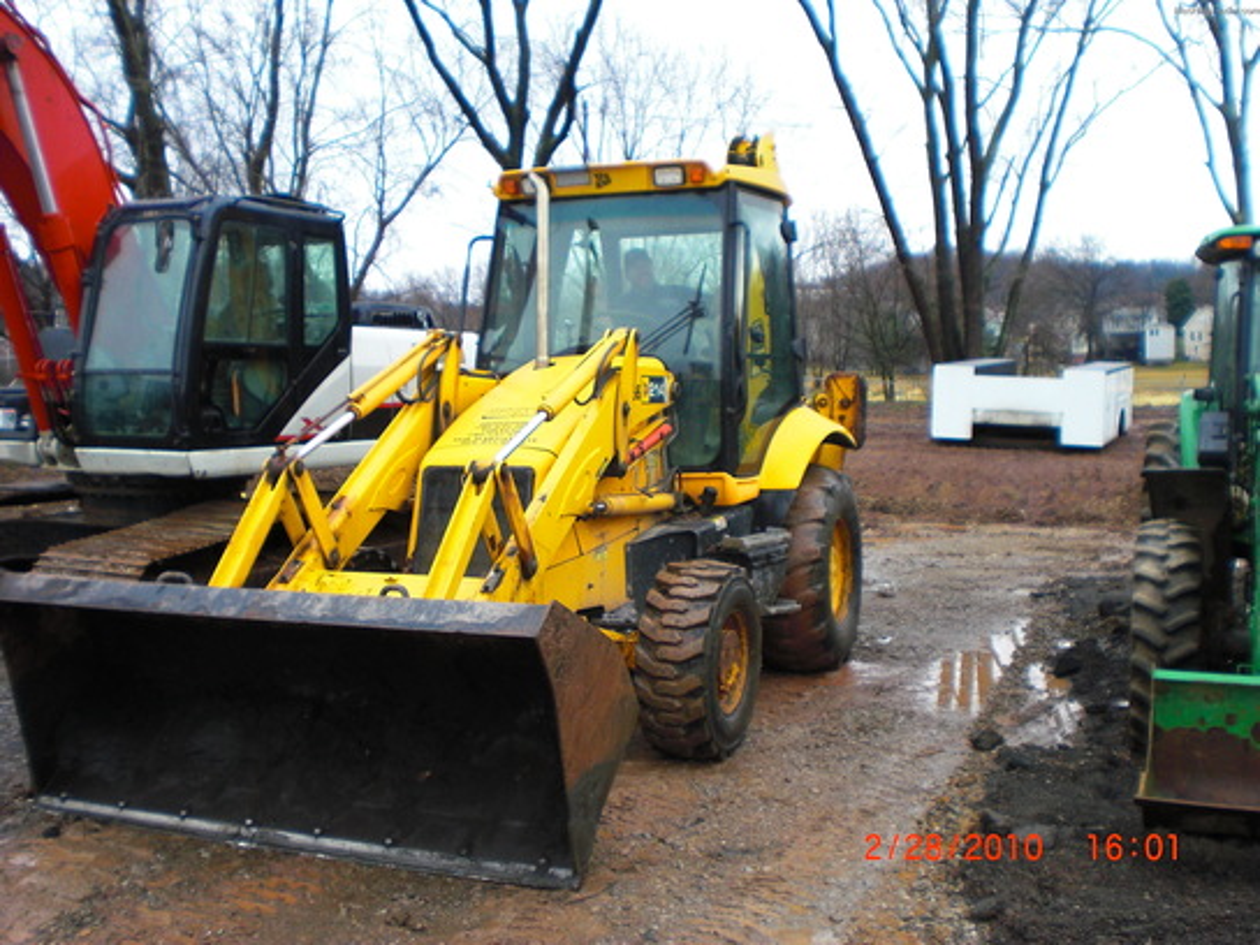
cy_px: 472
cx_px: 630
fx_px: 1383
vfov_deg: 37.7
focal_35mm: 38
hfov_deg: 49.0
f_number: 3.1
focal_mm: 6.3
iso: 100
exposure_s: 1/125
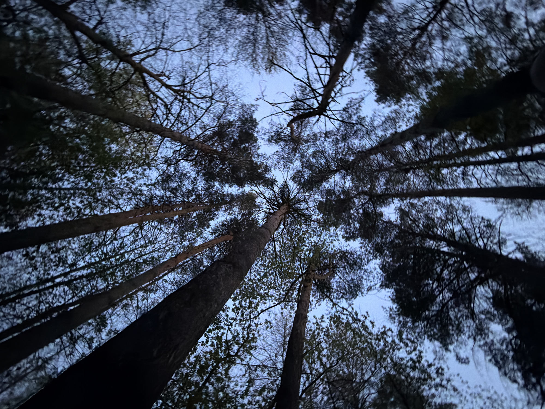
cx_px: 272
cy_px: 204
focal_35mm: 14
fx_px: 220
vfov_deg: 85.7
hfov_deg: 102.1
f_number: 2.2
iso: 1600
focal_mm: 2.22
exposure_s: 1/38
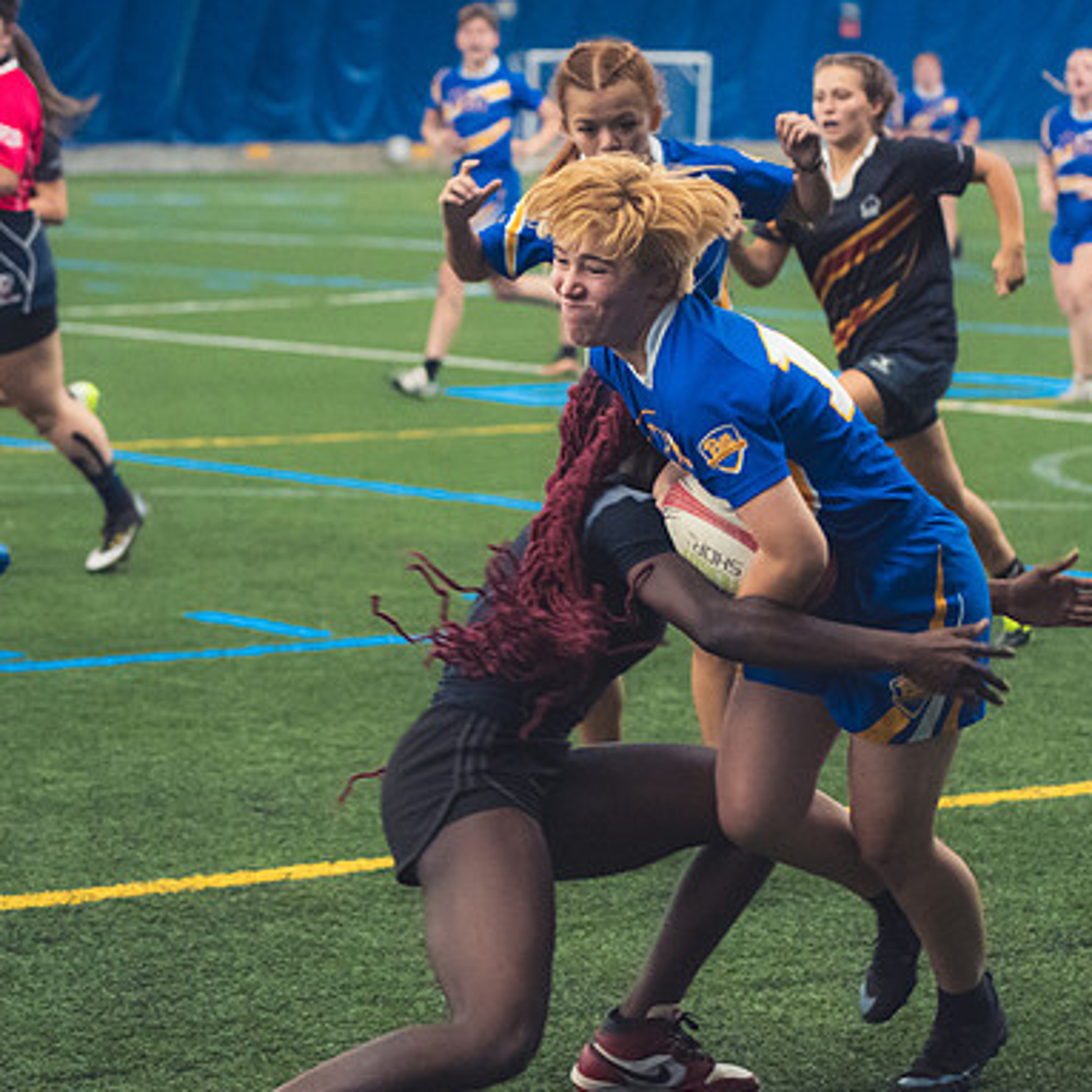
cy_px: 547
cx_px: 661
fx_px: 4818
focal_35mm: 135
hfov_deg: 12.9
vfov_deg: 12.9
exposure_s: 1/320
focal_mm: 70
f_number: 2.8
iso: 4500
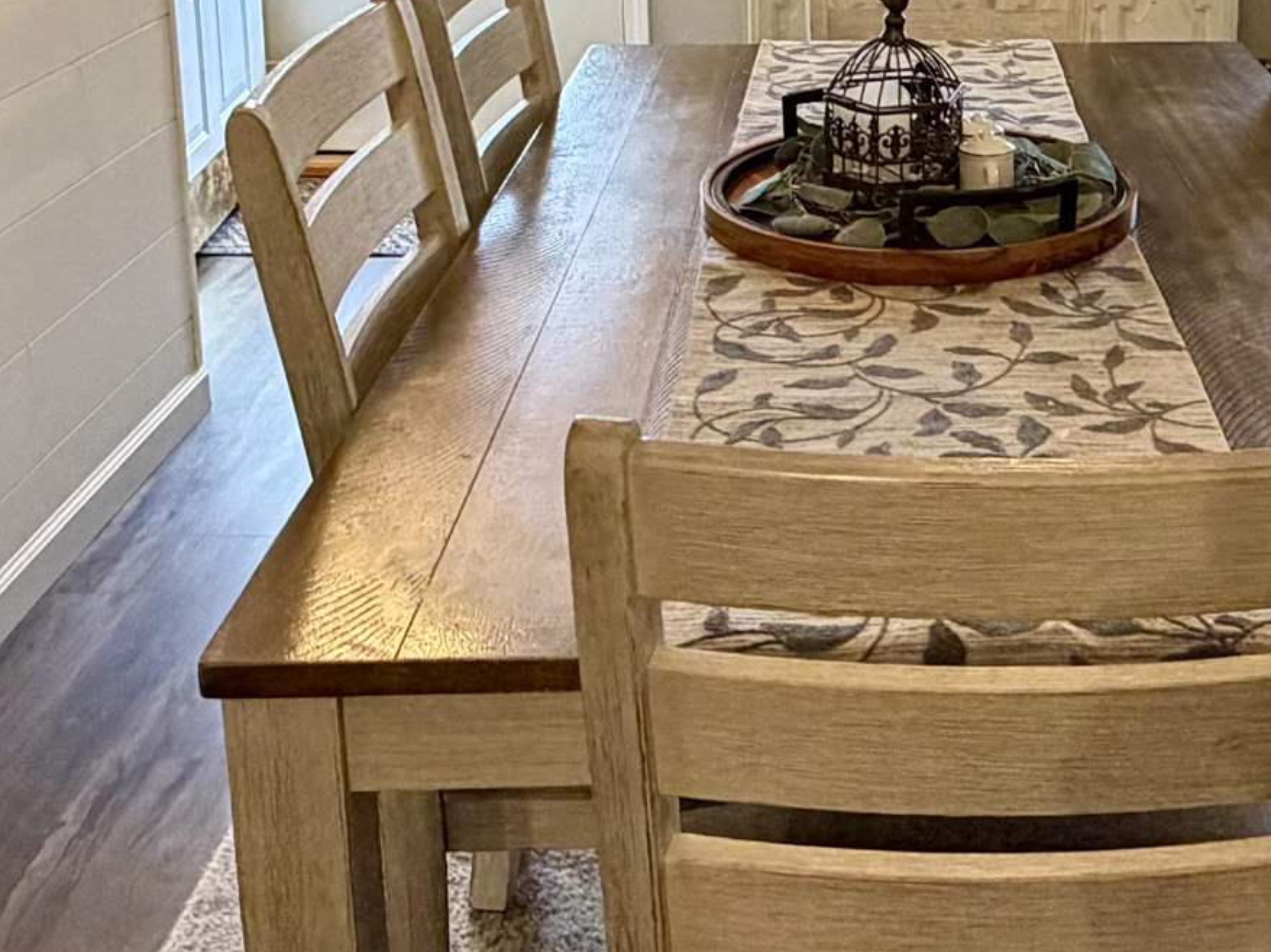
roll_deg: +0.1
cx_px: 937
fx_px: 1799
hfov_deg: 38.0
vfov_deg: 27.9
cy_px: -7
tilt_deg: -11.5
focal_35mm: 49
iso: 320
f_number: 2.2
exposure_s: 1/60
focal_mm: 2.22
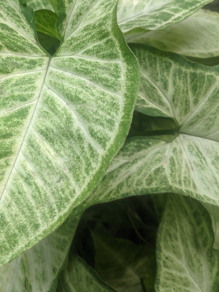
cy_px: 83
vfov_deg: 43.7
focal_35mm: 42
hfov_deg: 33.5
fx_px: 354
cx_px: 49
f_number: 1.8
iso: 46
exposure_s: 1/203
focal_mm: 4.44
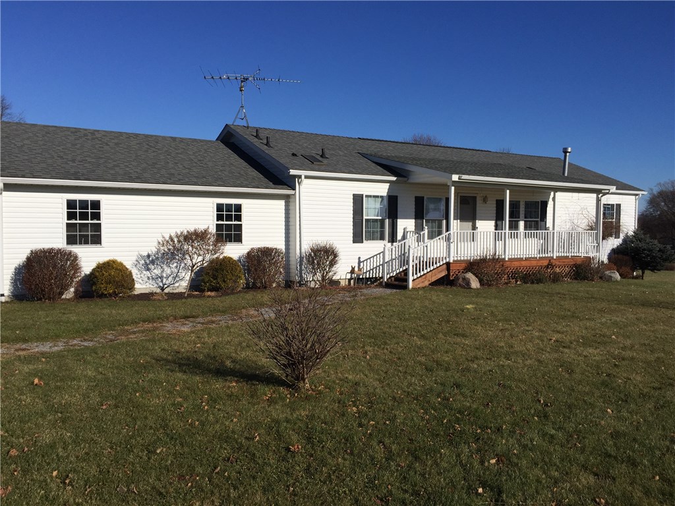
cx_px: 338
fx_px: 565
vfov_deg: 48.2
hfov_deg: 61.7
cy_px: 253
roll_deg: -0.7
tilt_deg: -3.2
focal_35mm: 29
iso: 32
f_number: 2.2
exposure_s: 1/4950
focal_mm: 4.15
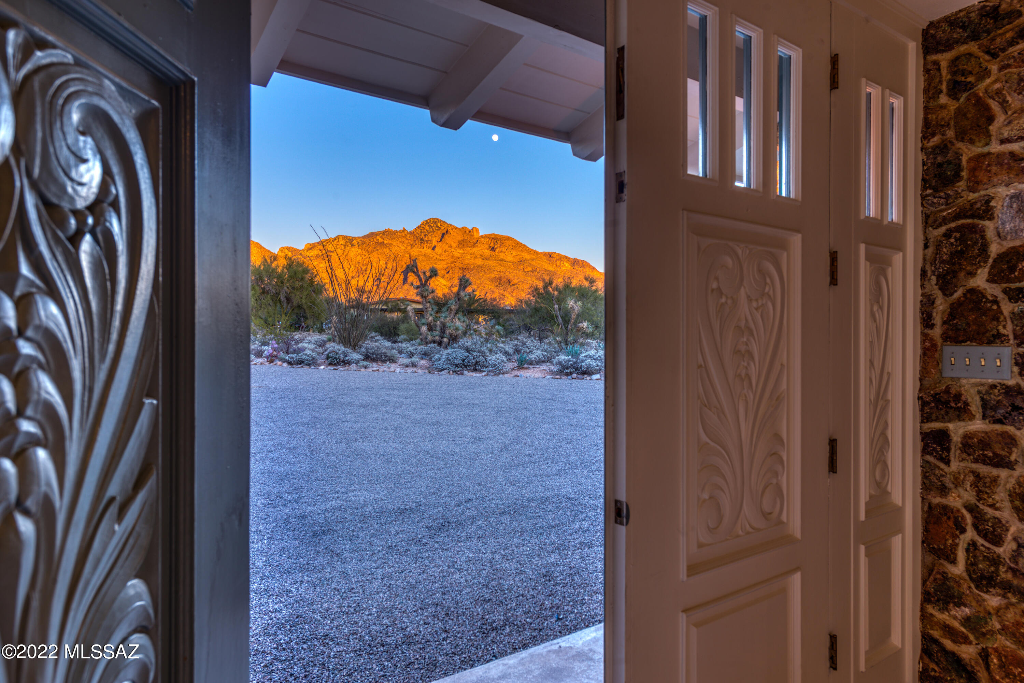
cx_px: 512
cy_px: 342
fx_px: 683
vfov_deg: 53.1
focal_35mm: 24
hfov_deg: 73.7
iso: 100
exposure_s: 1/6
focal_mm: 24
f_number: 9
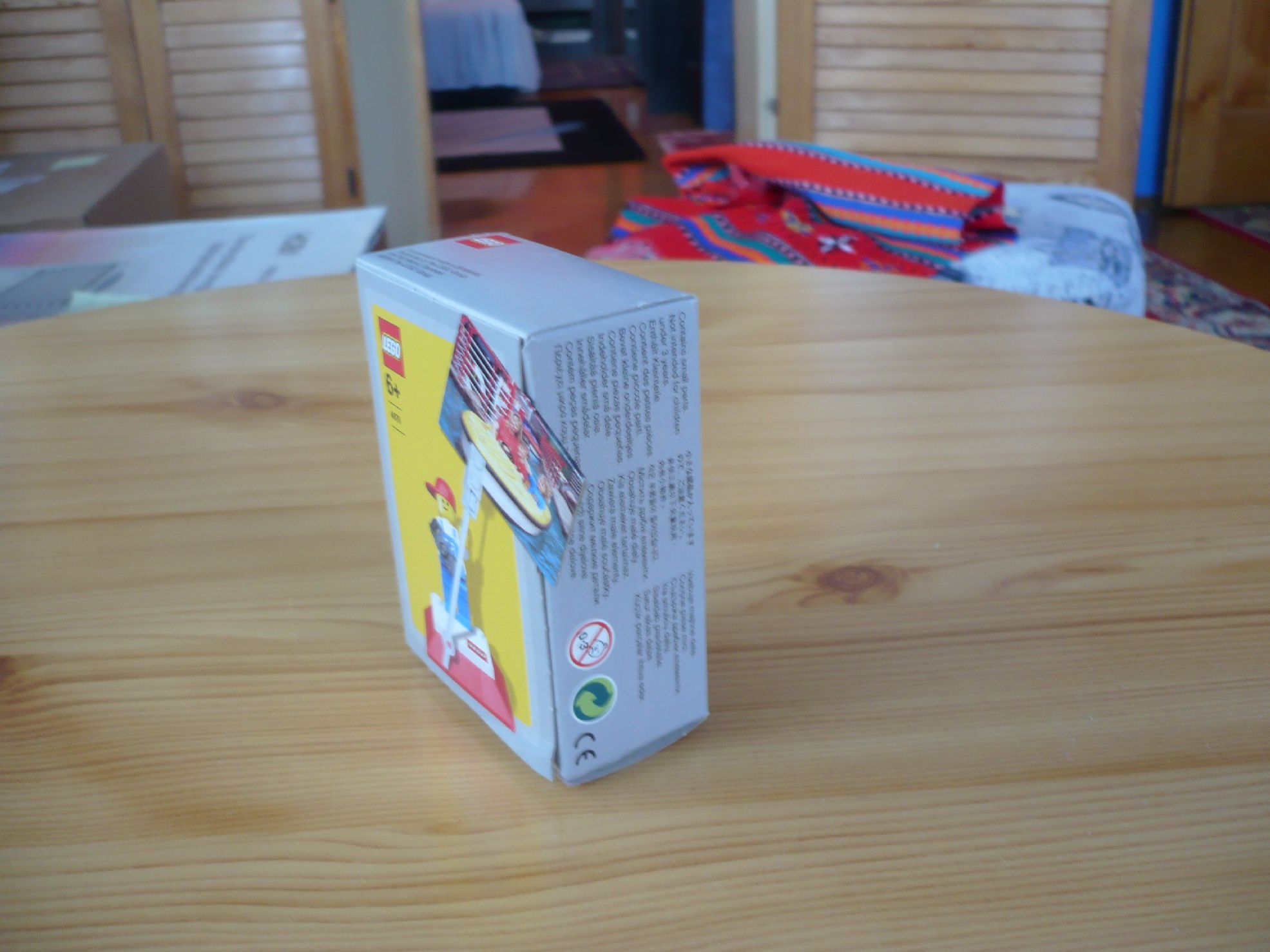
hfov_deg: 52.6
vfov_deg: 40.7
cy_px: 476
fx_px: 1284
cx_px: 635
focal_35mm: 35
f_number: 2.8
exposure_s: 1/25
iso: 100
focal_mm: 5.8
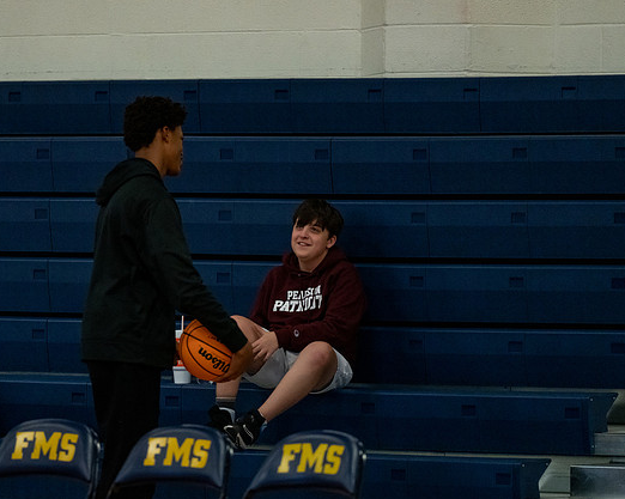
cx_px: 243
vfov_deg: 5.9
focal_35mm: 264
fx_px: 4881
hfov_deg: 7.3
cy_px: 272
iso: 5000
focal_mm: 200
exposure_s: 1/1000
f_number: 2.8
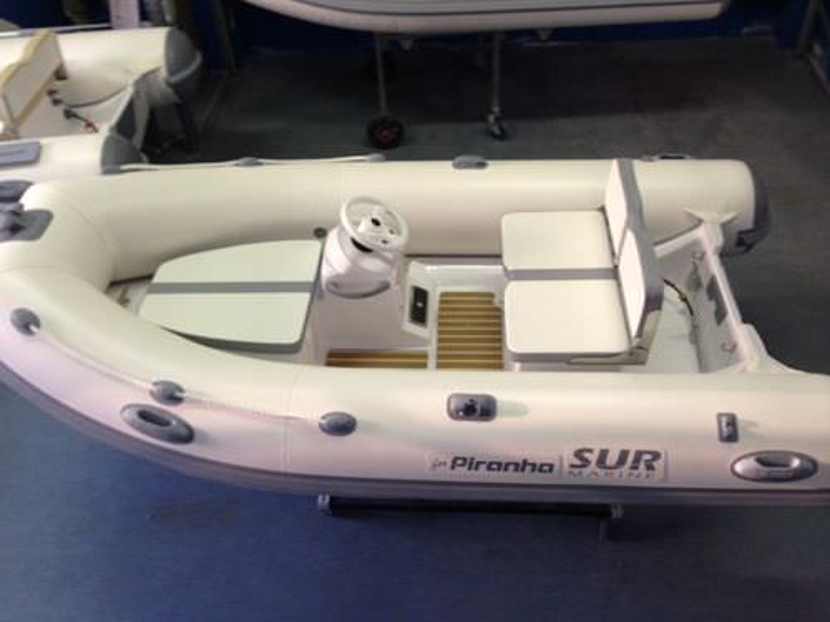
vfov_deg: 42.9
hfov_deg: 55.4
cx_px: 415
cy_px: 311
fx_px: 791
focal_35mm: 33
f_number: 2.4
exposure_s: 1/20
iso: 100
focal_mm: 4.13
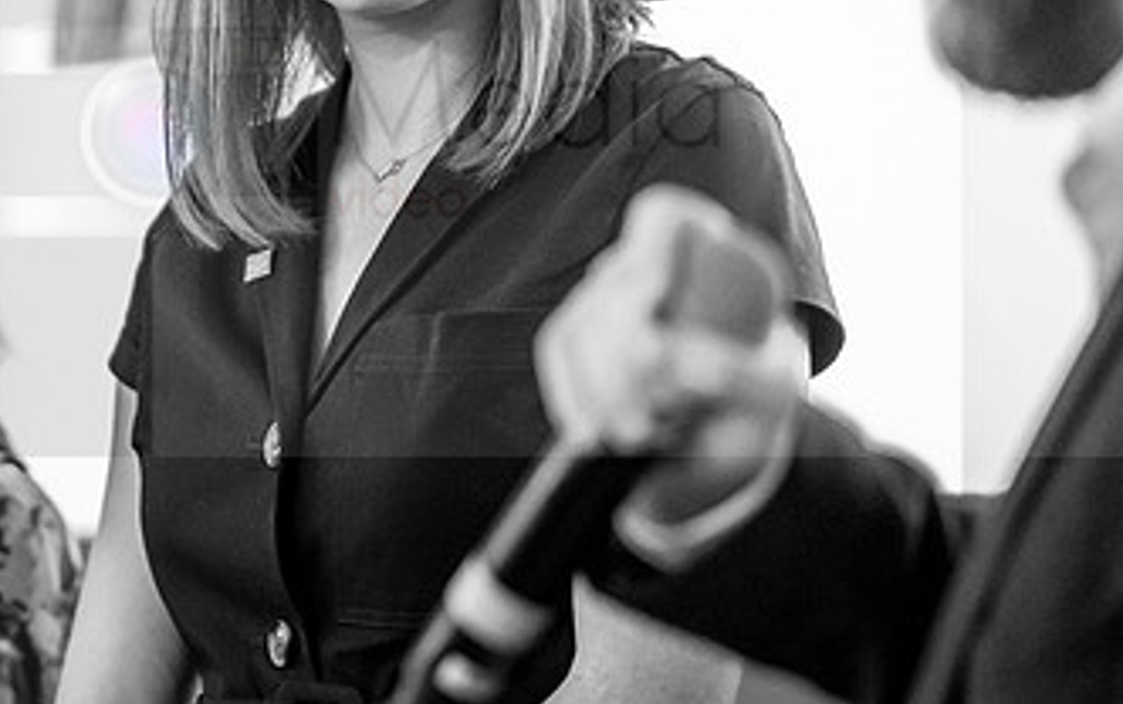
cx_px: 13
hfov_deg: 7.7
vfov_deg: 4.9
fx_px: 8300
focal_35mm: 271
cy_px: 164
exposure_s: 1/100
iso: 6400
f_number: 2.8
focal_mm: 133
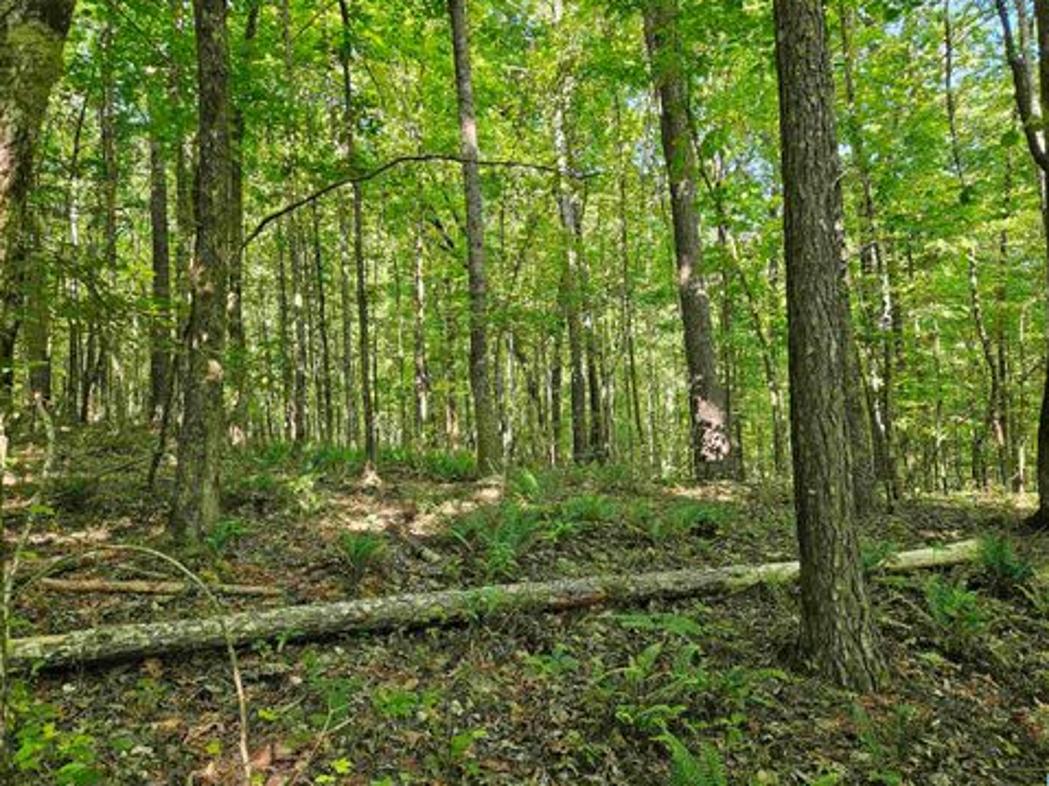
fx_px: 727
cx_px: 543
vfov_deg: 56.8
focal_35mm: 24
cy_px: 380
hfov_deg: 71.6
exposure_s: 1/120
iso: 80
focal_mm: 5.4
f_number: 1.8
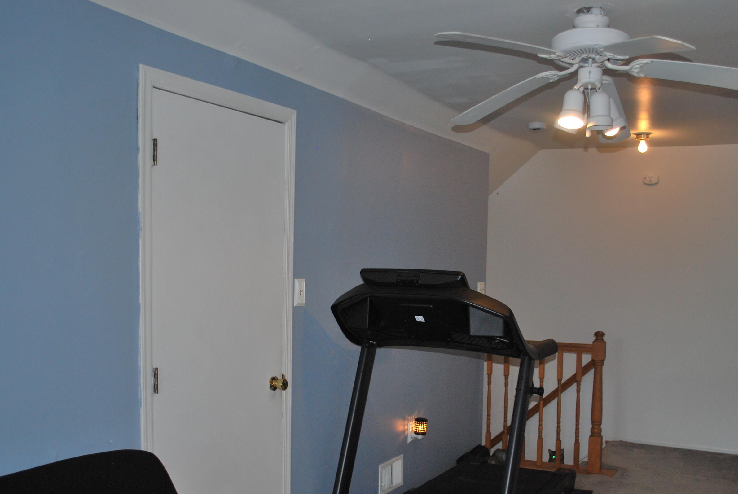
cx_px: 417
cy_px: 308
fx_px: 698
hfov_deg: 55.6
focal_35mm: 34
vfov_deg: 38.7
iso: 200
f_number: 3.5
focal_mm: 18
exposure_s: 1/60
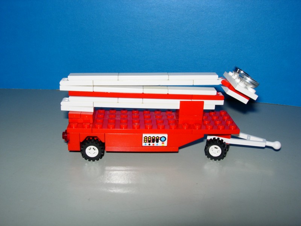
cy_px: 113
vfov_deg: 37.7
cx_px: 150
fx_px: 330
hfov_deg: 49.0
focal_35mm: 38
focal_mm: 7.8
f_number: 4.8
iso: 79
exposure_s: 1/64
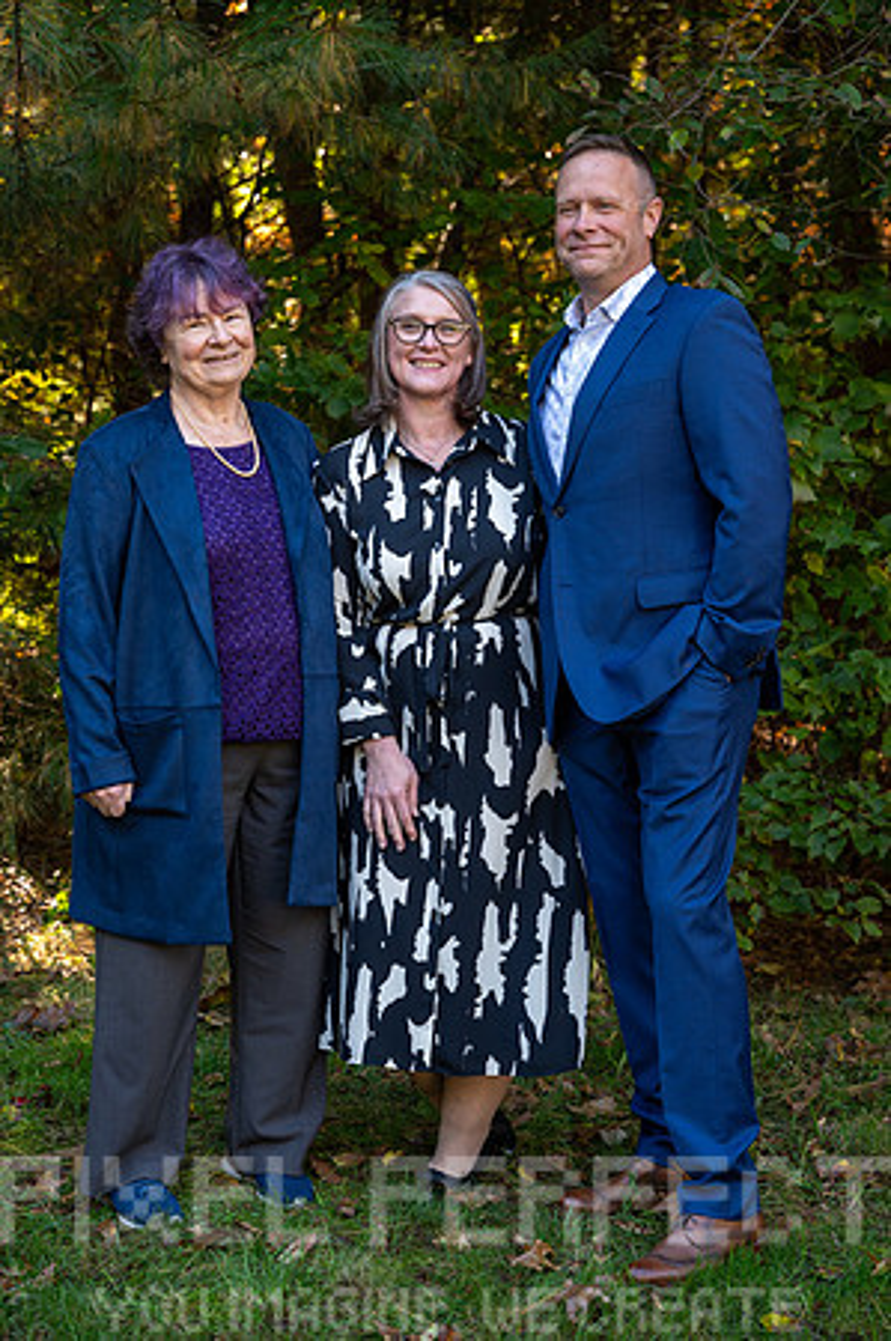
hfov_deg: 22.2
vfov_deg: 32.9
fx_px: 2270
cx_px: 446
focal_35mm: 61
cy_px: 670
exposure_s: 1/200
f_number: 4.5
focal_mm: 61
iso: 900
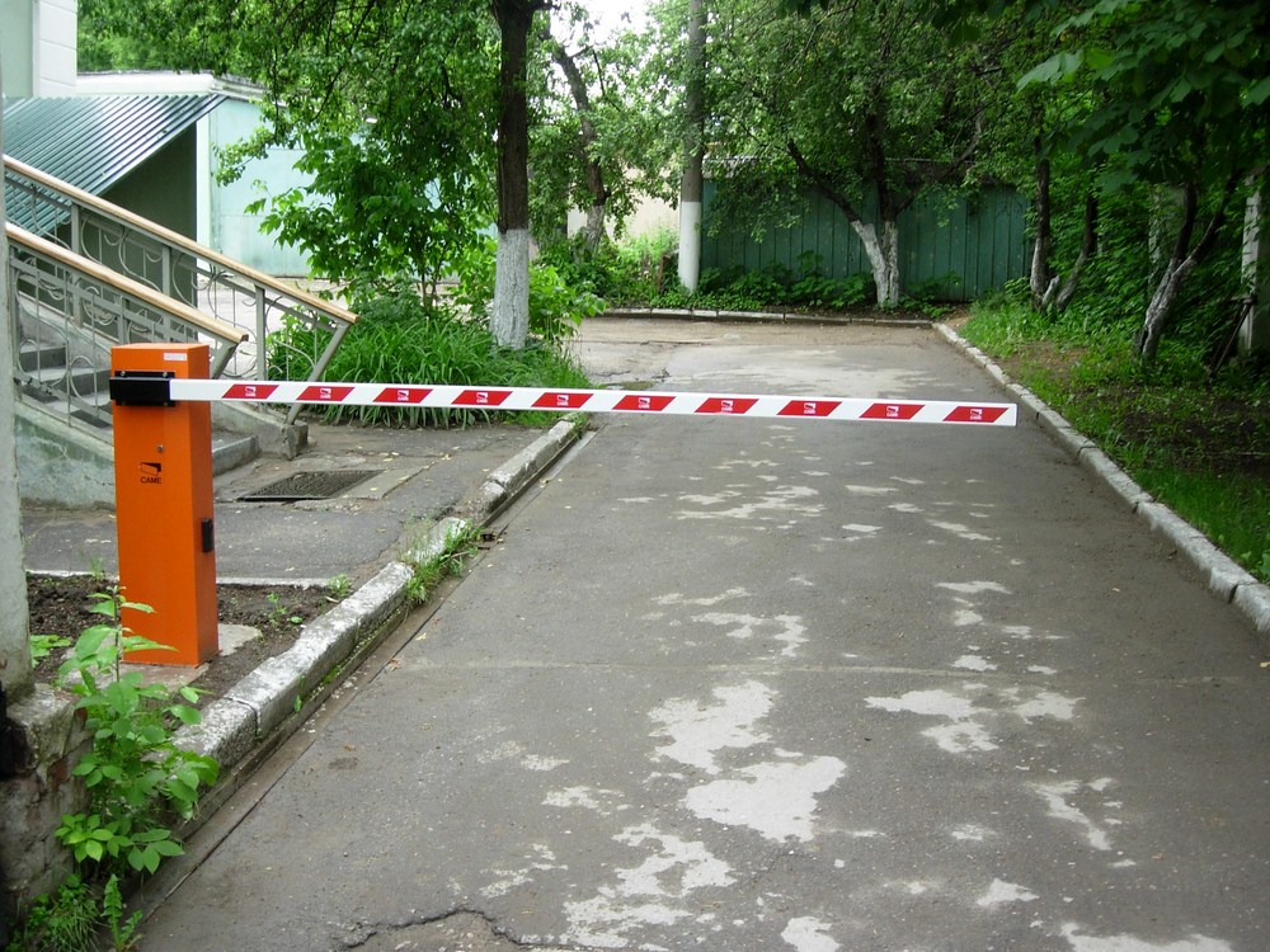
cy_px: 476
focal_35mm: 41
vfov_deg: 35.1
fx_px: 1504
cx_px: 635
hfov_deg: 45.8
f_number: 2.9
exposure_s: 1/73.9
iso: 79
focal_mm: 8.5
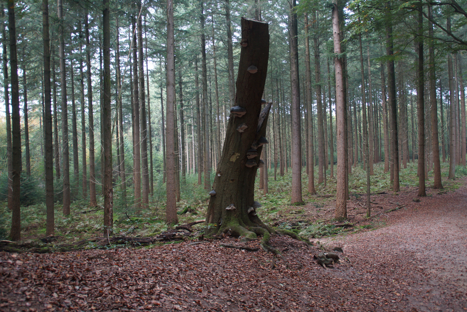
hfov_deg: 57.2
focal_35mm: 33
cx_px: 234
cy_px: 156
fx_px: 428
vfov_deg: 40.0
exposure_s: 1/60
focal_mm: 22
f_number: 4
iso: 320
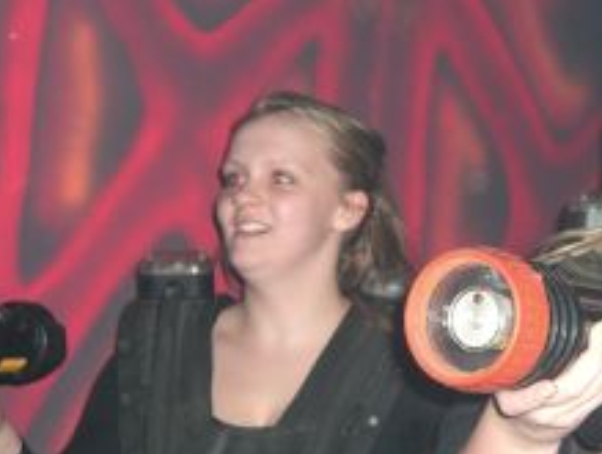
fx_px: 1376
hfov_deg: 24.3
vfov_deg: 18.7
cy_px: 248
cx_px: 481
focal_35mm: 79
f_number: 2.8
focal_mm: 7.9
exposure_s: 1/60
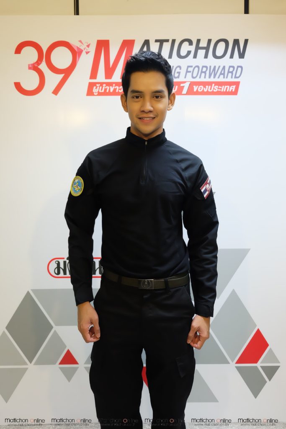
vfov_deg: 58.7
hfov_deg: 41.1
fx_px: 381
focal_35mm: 32
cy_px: 214
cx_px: 143
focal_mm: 21.1
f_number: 4
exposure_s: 1/60
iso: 1600
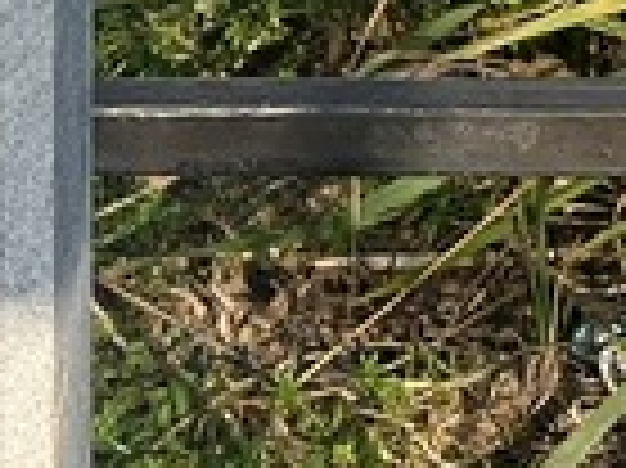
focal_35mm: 444
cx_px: -932
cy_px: 1174
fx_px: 8022
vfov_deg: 3.3
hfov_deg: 4.4
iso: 32
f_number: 2.8
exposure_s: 1/391
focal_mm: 9
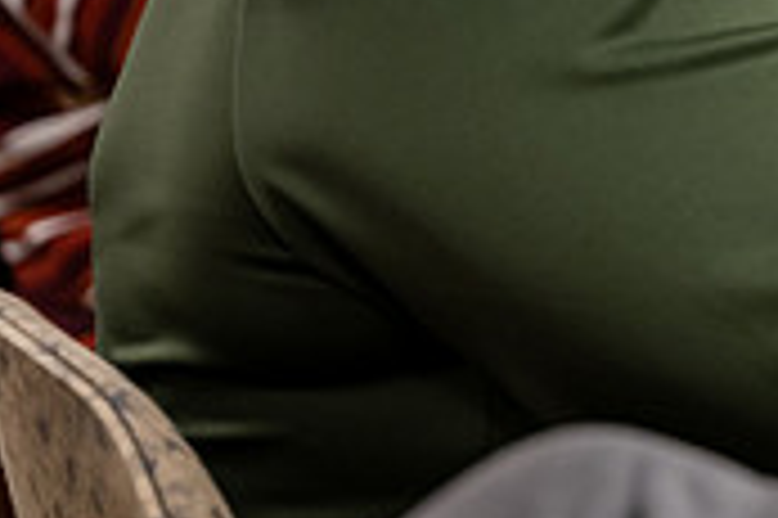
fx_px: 10493
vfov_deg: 2.8
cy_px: -209
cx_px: 796
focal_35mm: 486
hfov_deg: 4.2
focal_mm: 145
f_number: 2.8
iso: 2000
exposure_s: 1/200
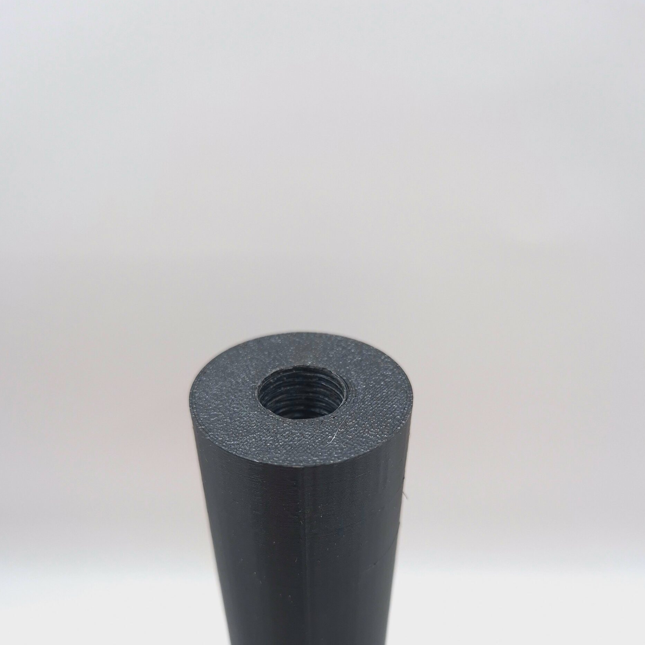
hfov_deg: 57.3
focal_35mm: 28
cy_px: 423
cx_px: 316
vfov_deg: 56.2
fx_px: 590
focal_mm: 5.4
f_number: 1.8
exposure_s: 1/182
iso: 200
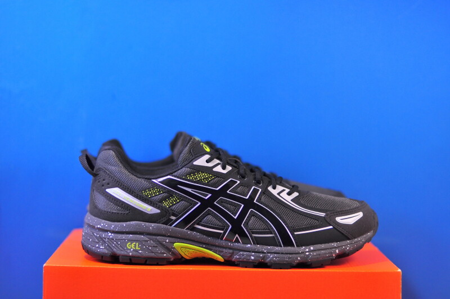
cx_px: 225
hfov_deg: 27.0
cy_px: 150
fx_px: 936
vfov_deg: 18.1
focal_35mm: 75
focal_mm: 50
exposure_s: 1/320
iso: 250
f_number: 2
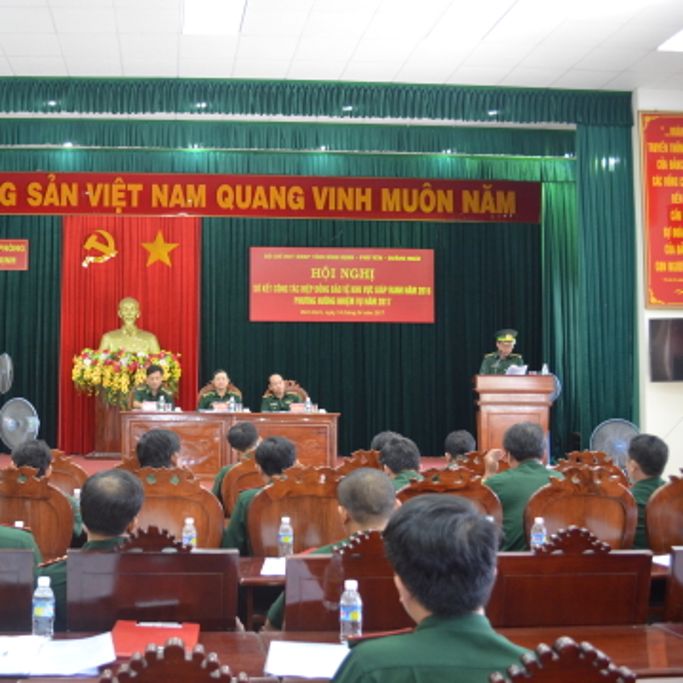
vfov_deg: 42.8
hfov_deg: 41.7
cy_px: 339
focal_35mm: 39
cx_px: 177
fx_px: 871
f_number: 3.8
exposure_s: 1/30
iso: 1100
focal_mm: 20
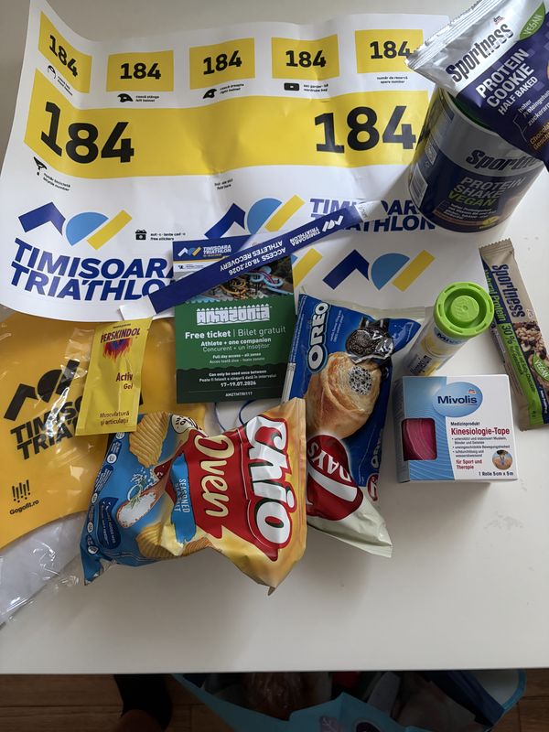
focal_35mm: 26
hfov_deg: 53.1
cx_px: 274
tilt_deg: -76.2
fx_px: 550
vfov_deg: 67.3
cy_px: 366
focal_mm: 5.96
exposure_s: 1/34
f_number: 1.6
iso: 640
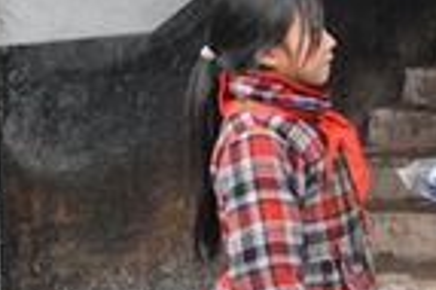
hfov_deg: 15.8
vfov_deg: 11.9
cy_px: 108
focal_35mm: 115
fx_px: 1391
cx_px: 720
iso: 3200
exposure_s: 1/500
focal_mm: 22
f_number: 3.8
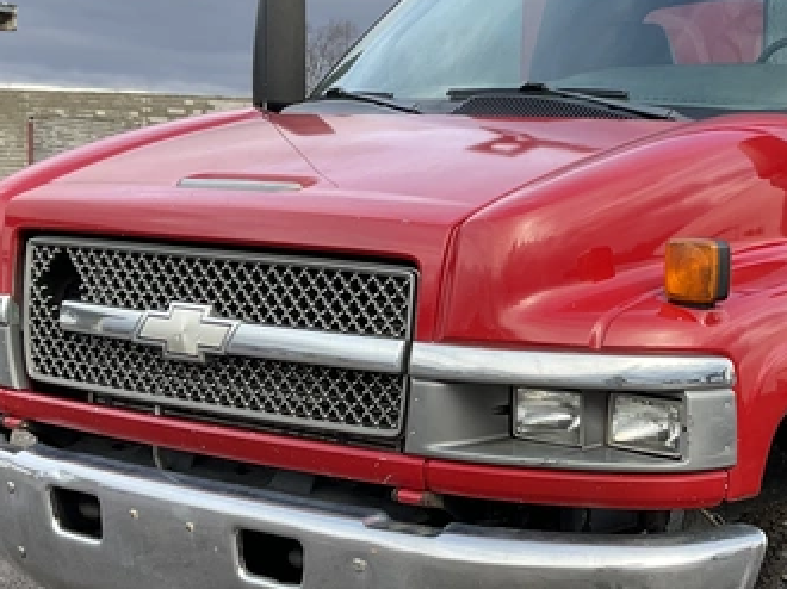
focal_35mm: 66
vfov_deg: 22.2
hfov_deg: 28.6
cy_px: 354
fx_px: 1499
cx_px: 663
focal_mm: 3
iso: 20
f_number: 1.8
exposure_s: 1/160
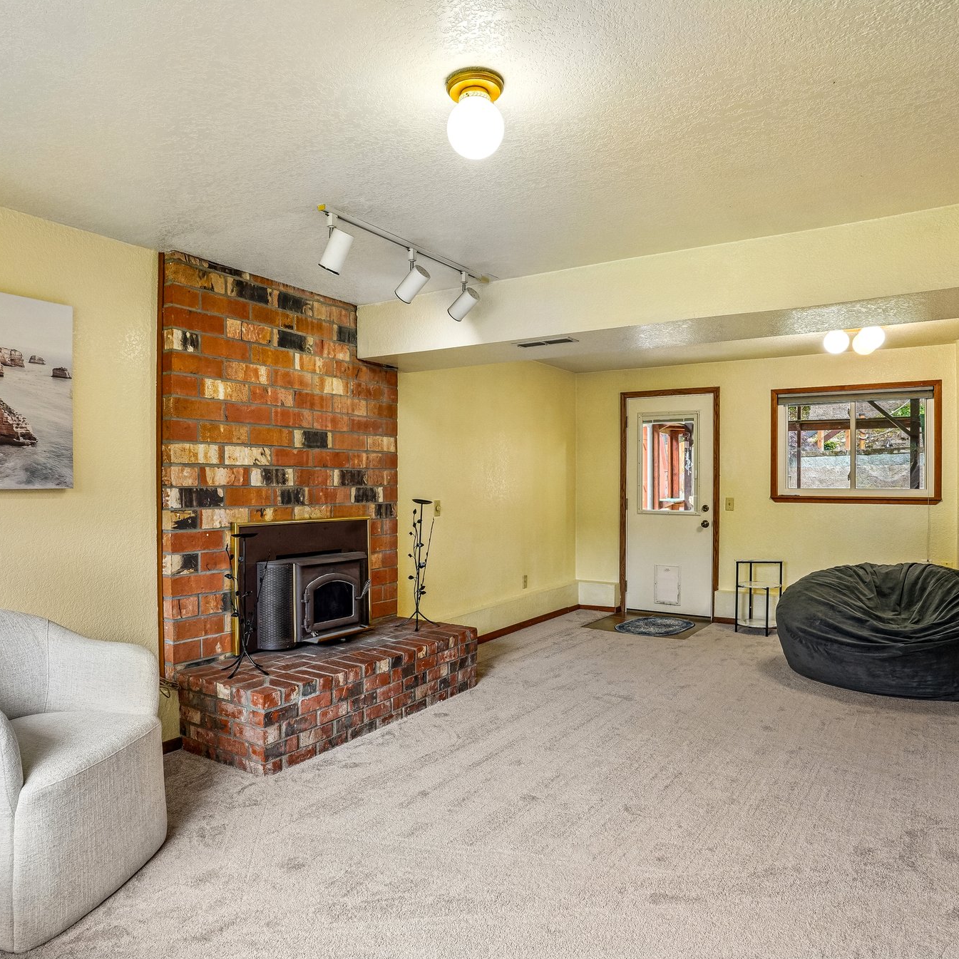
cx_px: 459
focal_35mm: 22
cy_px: 484
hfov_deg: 69.6
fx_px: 690
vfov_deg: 69.6
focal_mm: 17
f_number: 8
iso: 800
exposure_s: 1/20
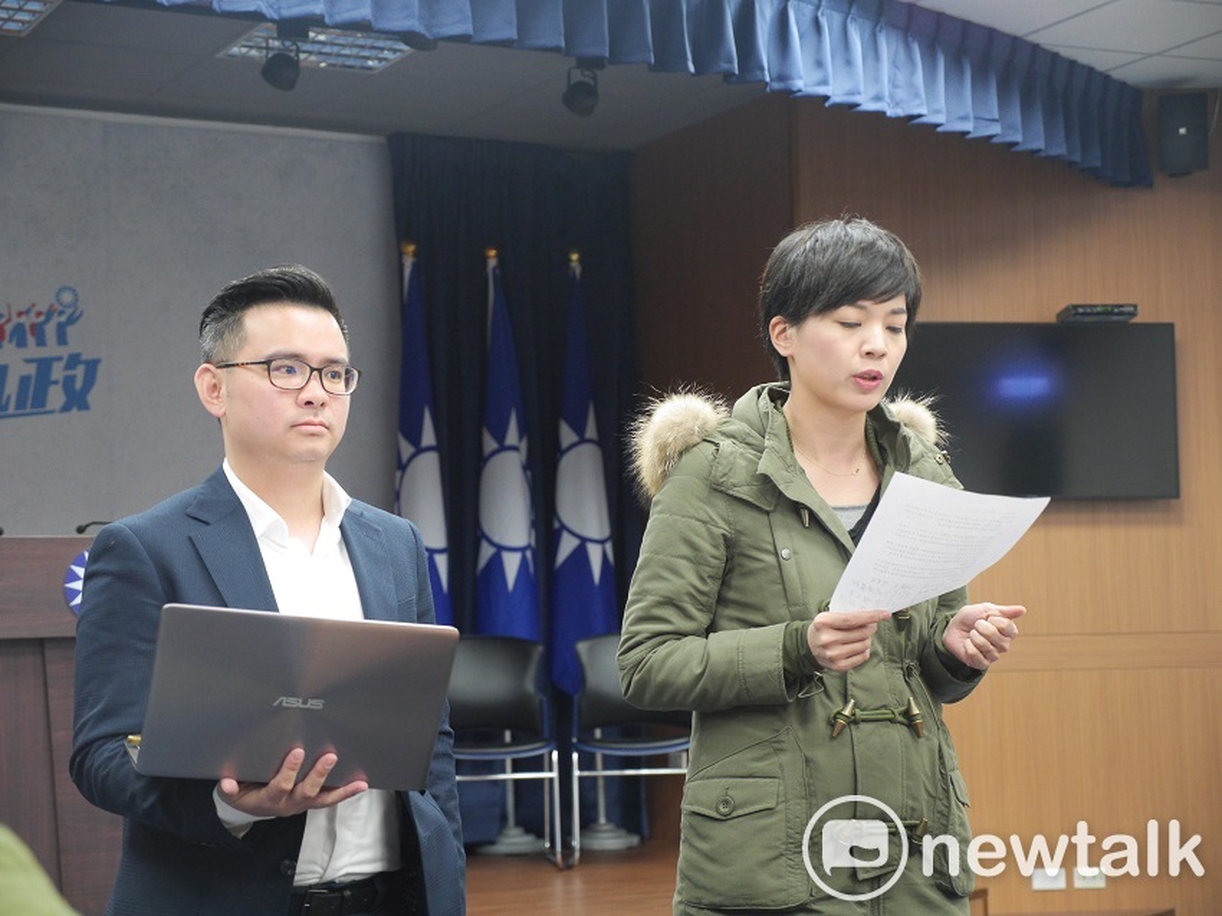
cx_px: 611
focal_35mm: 70
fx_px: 2470
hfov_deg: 27.8
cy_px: 458
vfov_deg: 21.0
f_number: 2.8
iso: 1600
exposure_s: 1/80
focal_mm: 35
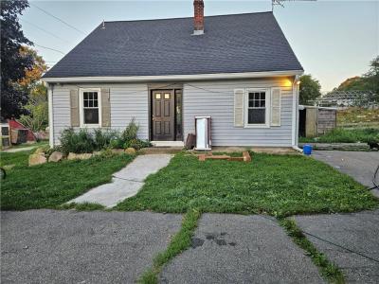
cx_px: 190
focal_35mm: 23
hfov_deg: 73.9
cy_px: 142
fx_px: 252
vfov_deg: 58.9
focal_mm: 5.4
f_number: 1.8
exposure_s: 1/120
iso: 100
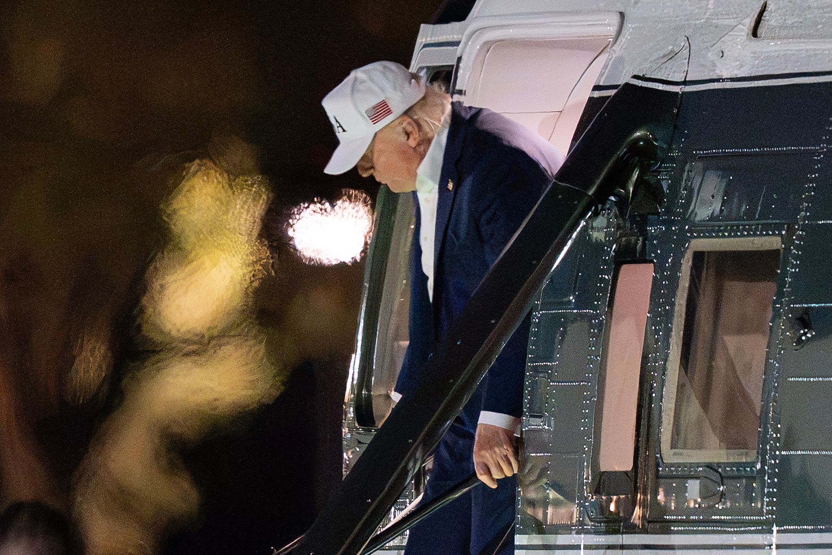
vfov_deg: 3.4
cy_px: 278
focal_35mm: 400
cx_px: 416
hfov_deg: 5.2
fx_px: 9243
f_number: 3.2
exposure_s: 1/250
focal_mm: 400
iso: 12800
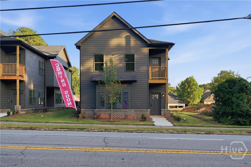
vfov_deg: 36.9
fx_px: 251
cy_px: 84
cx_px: 126
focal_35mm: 36
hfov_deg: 53.1
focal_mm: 24
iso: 100
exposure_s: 1/200
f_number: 5.6
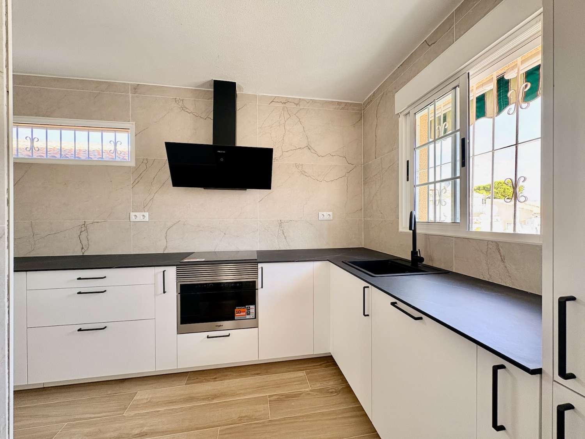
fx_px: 237
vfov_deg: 85.7
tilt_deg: +0.0
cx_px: 292
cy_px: 220
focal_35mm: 14
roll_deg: +0.7
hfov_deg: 102.1
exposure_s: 1/99
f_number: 2.2
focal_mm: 2.22
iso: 125
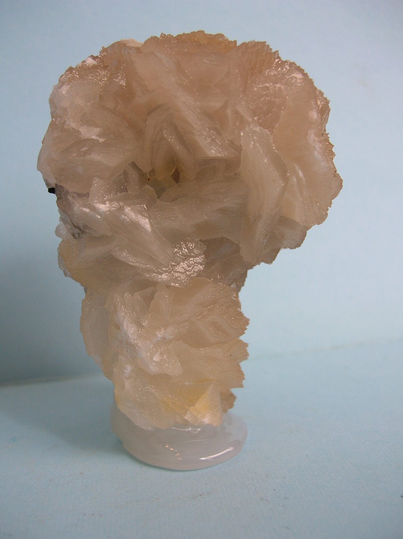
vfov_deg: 51.4
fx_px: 560
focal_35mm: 36
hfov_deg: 39.6
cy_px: 270
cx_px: 202
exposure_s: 1/59
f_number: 2.7
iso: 50
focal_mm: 6
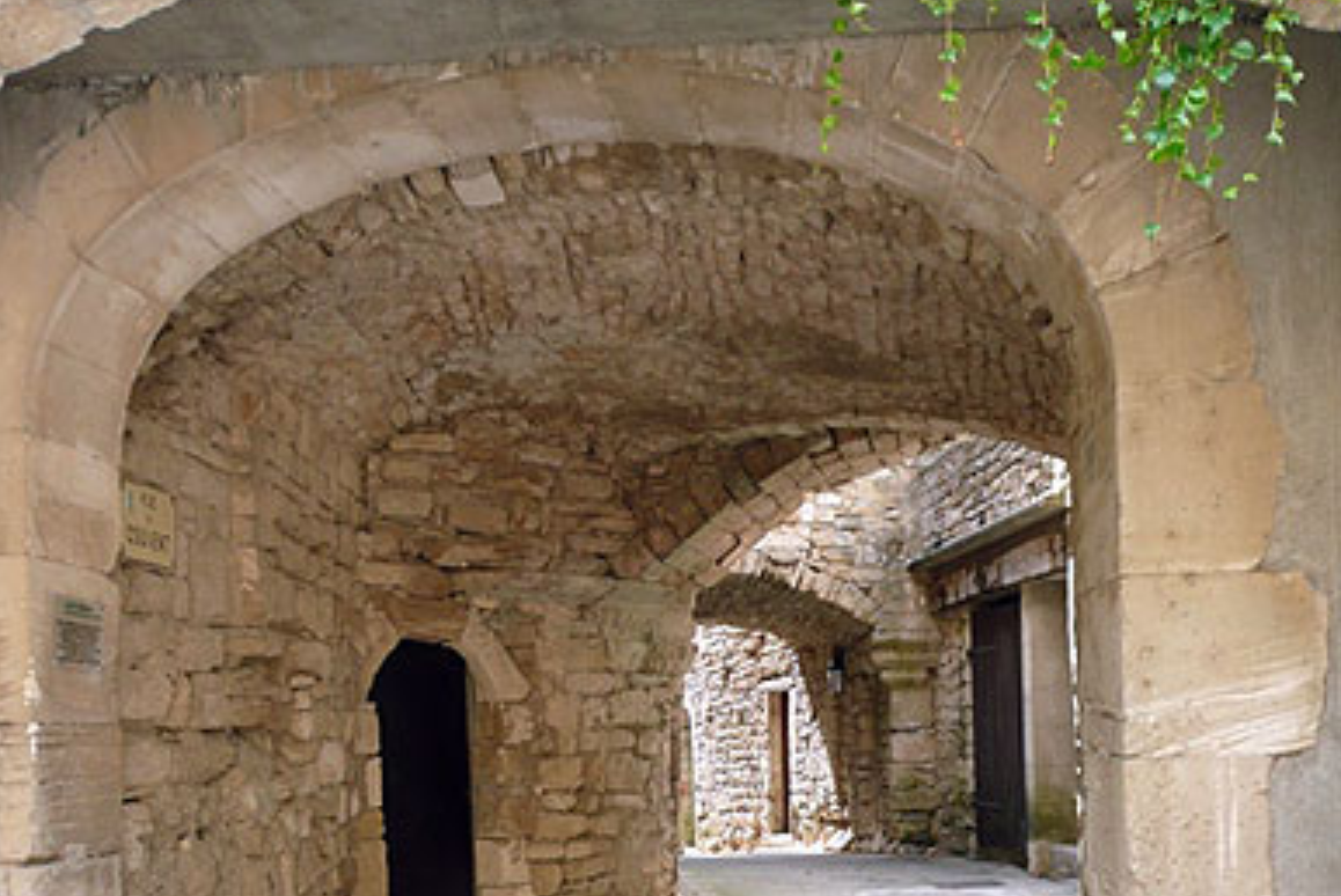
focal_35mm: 42
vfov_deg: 31.1
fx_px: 1566
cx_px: 670
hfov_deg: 46.4
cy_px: 715
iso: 100
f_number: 3.4
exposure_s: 1/80
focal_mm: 4.9
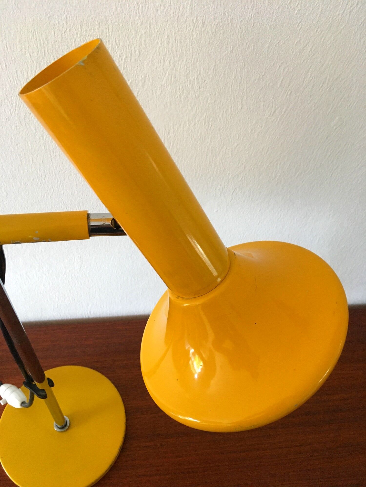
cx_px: 183
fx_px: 409
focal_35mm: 29
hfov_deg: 48.2
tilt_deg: -51.5
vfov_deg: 61.7
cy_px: 244
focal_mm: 4.15
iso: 200
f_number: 2.2
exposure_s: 1/33
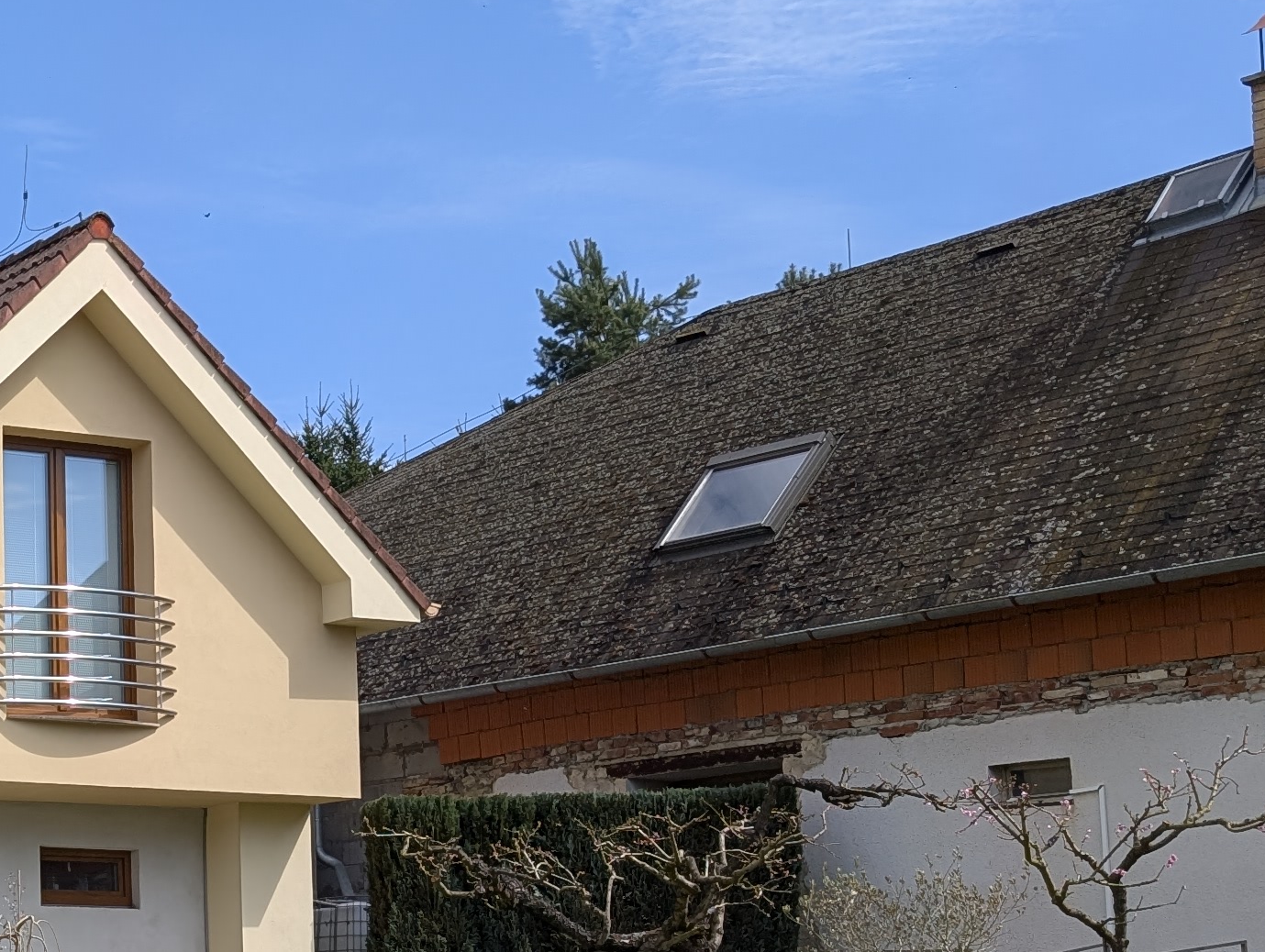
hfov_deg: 22.7
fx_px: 2598
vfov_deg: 20.2
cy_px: 905
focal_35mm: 71
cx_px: -594
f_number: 1.68
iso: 20
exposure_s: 1/1126
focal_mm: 6.9
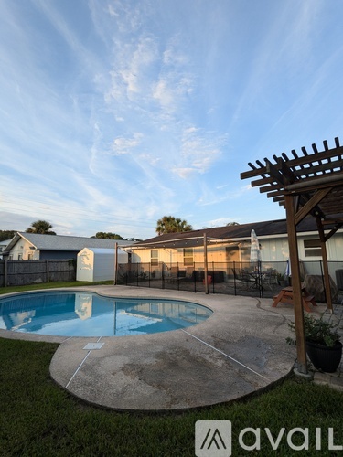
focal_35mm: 16
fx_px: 211
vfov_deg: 94.5
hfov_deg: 78.1
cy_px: 228
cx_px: 172
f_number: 2.2
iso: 40
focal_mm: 2.22
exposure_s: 1/242
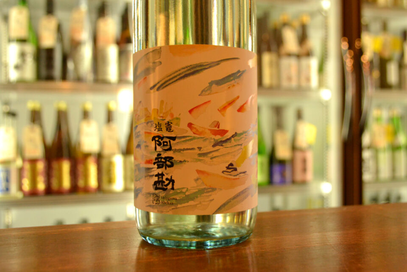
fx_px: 407
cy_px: 136
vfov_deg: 36.9
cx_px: 204
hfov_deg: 53.1
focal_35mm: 36
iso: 1600
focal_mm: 24
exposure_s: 1/200
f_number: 4.5
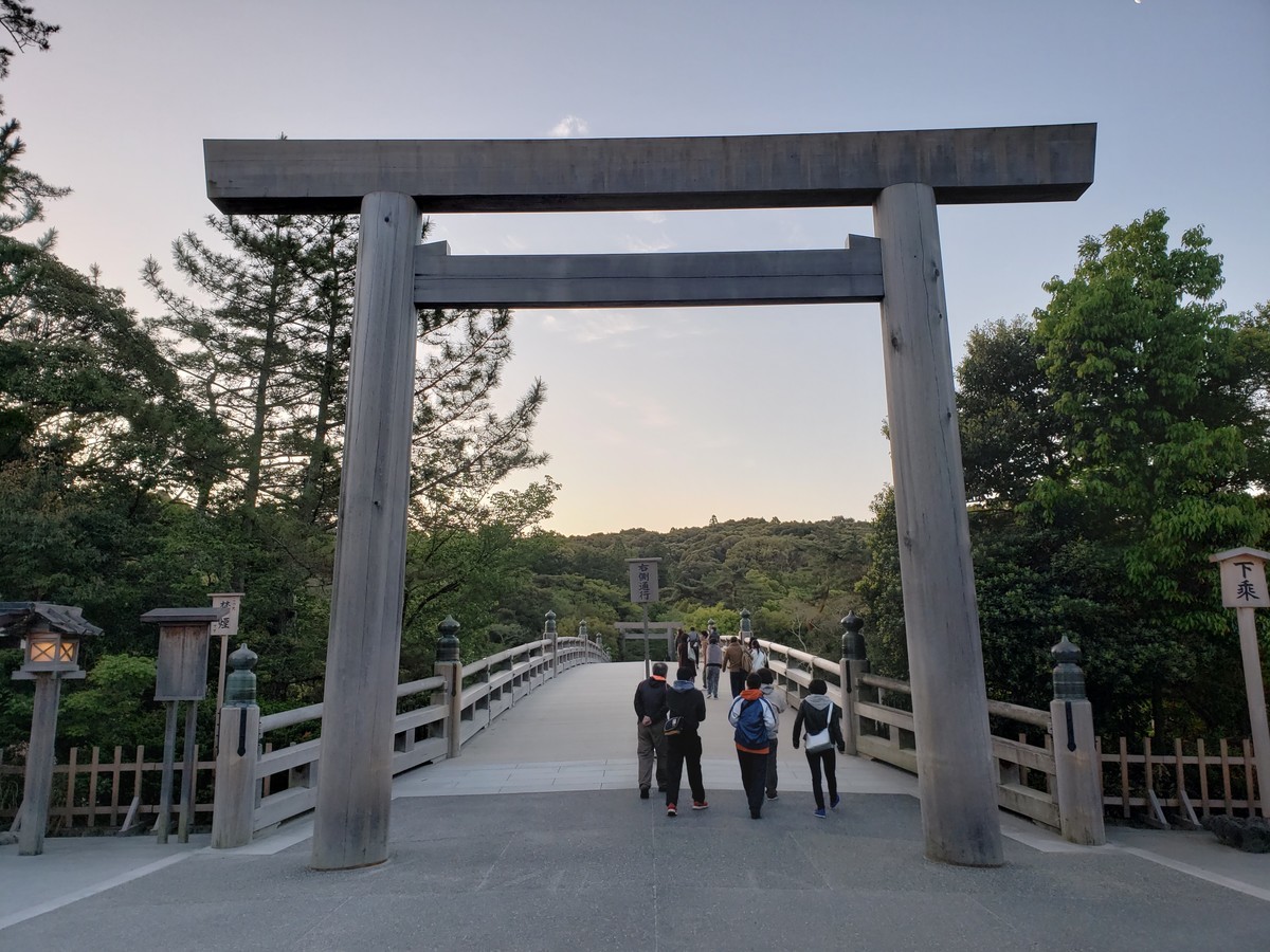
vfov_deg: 53.1
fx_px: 954
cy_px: 476
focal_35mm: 26
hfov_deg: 67.3
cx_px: 635
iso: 50
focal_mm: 4.3
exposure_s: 1/156
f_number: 2.4
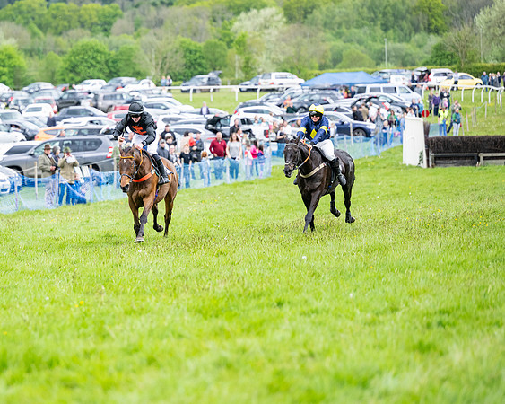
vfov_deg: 8.6
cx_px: 133
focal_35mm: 179
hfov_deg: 10.7
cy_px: 197
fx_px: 2680
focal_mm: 125
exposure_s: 1/1250
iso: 500
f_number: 2.8
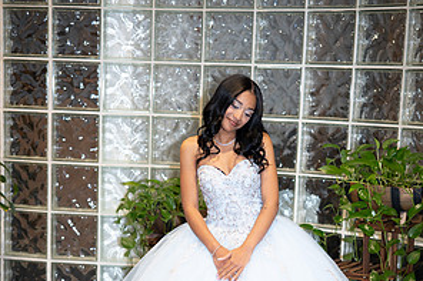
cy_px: 245
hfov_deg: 25.7
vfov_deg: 17.0
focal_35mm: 79
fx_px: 928
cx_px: 212
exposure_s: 1/160
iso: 640
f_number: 1.8
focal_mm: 50
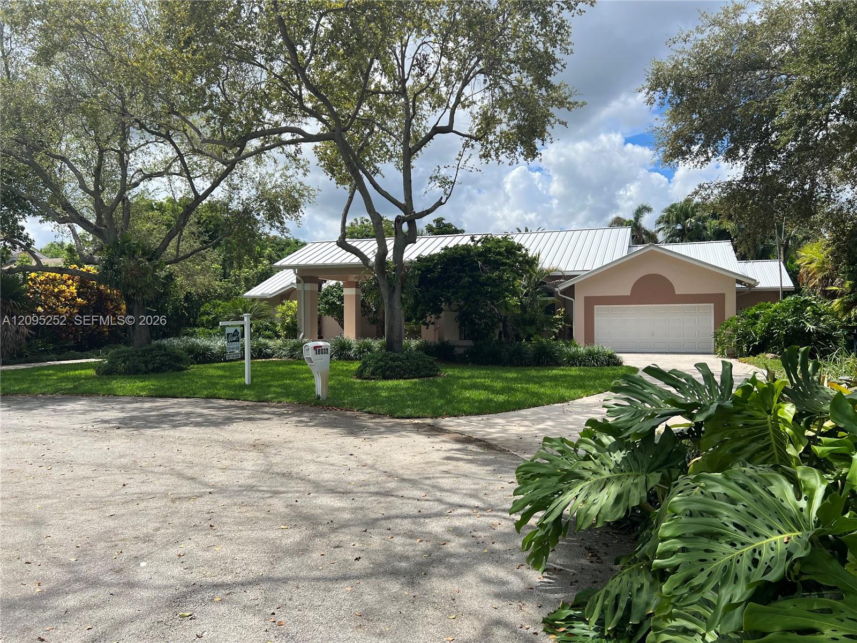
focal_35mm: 26
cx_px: 428
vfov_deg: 53.1
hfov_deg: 67.3
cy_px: 322
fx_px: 644
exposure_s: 1/4444
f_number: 1.5
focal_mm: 5.7
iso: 50
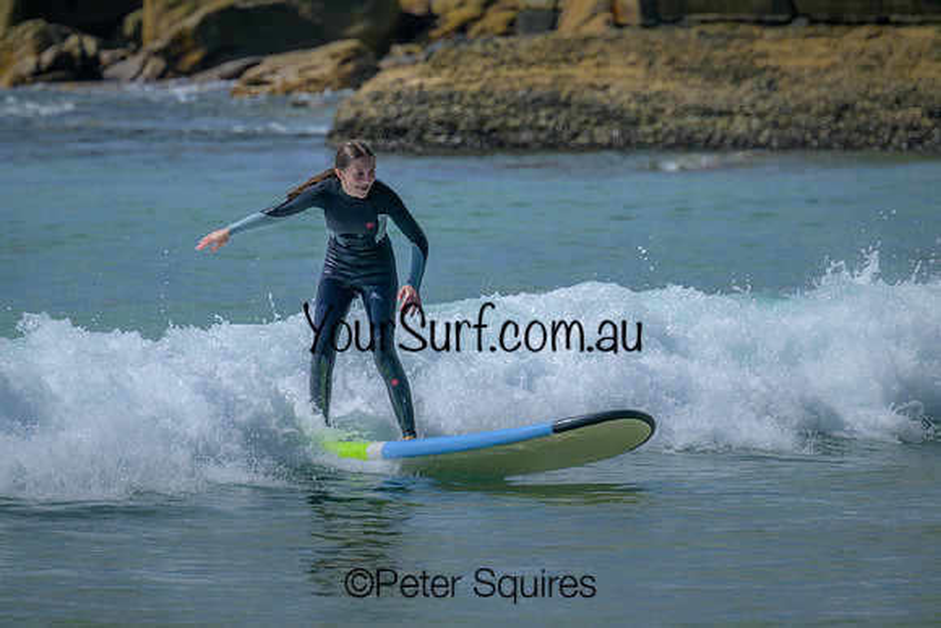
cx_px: 470
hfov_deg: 2.6
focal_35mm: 800
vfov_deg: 1.7
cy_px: 314
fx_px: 20915
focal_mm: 800
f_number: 11
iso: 450
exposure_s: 1/2000
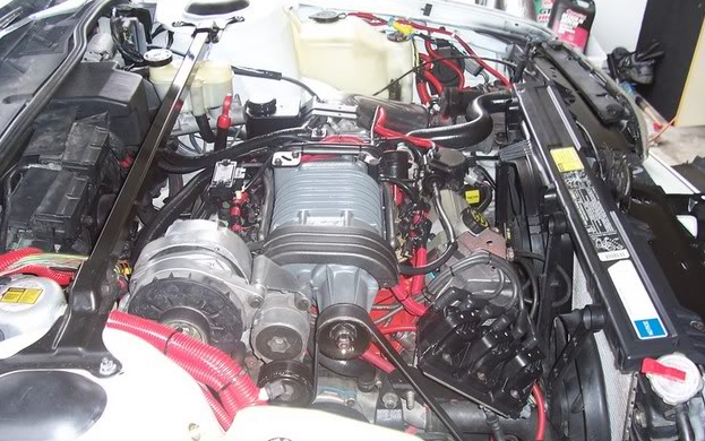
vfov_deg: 34.4
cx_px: 345
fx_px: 711
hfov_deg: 52.7
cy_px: 259
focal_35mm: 37
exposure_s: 1/60
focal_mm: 5.6
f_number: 2.7
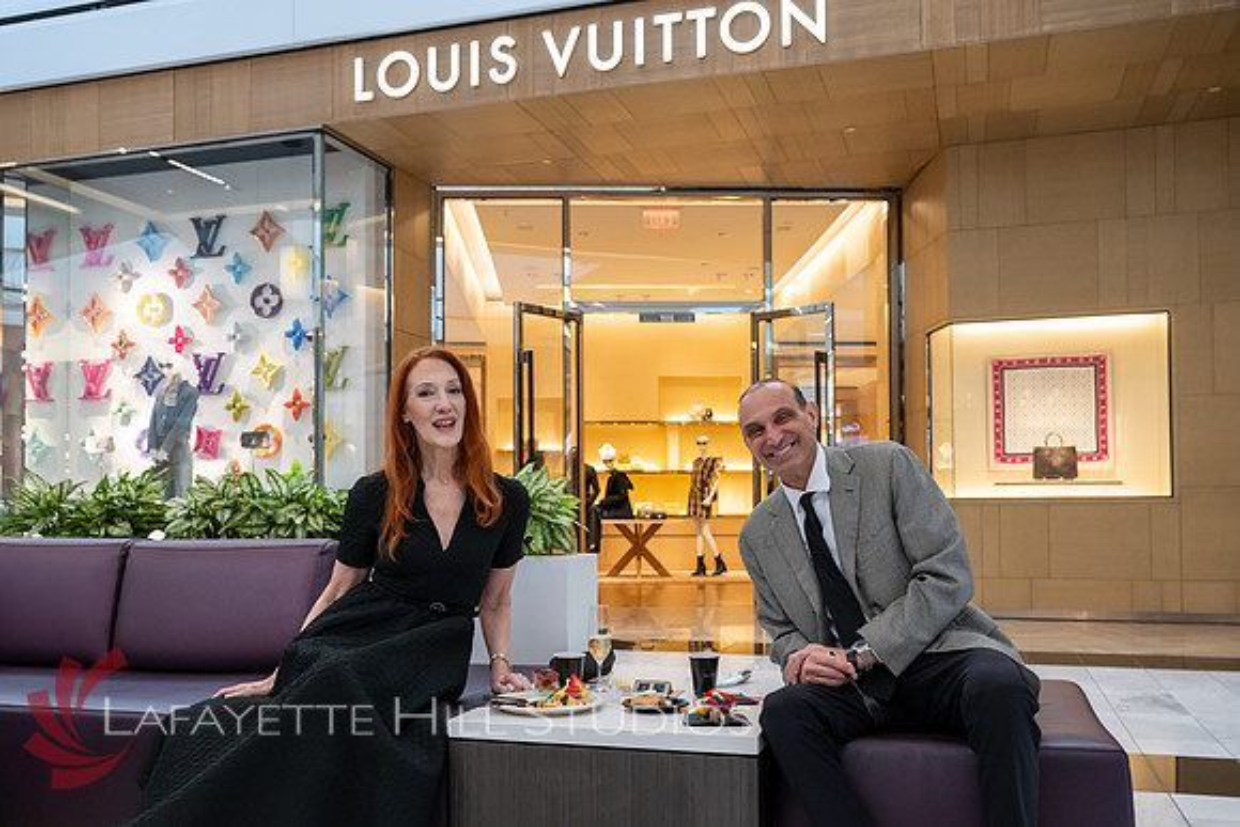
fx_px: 1157
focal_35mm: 34
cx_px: 620
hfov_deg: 56.4
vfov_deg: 39.3
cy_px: 418
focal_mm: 33
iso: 4000
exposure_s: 1/320
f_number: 5.6
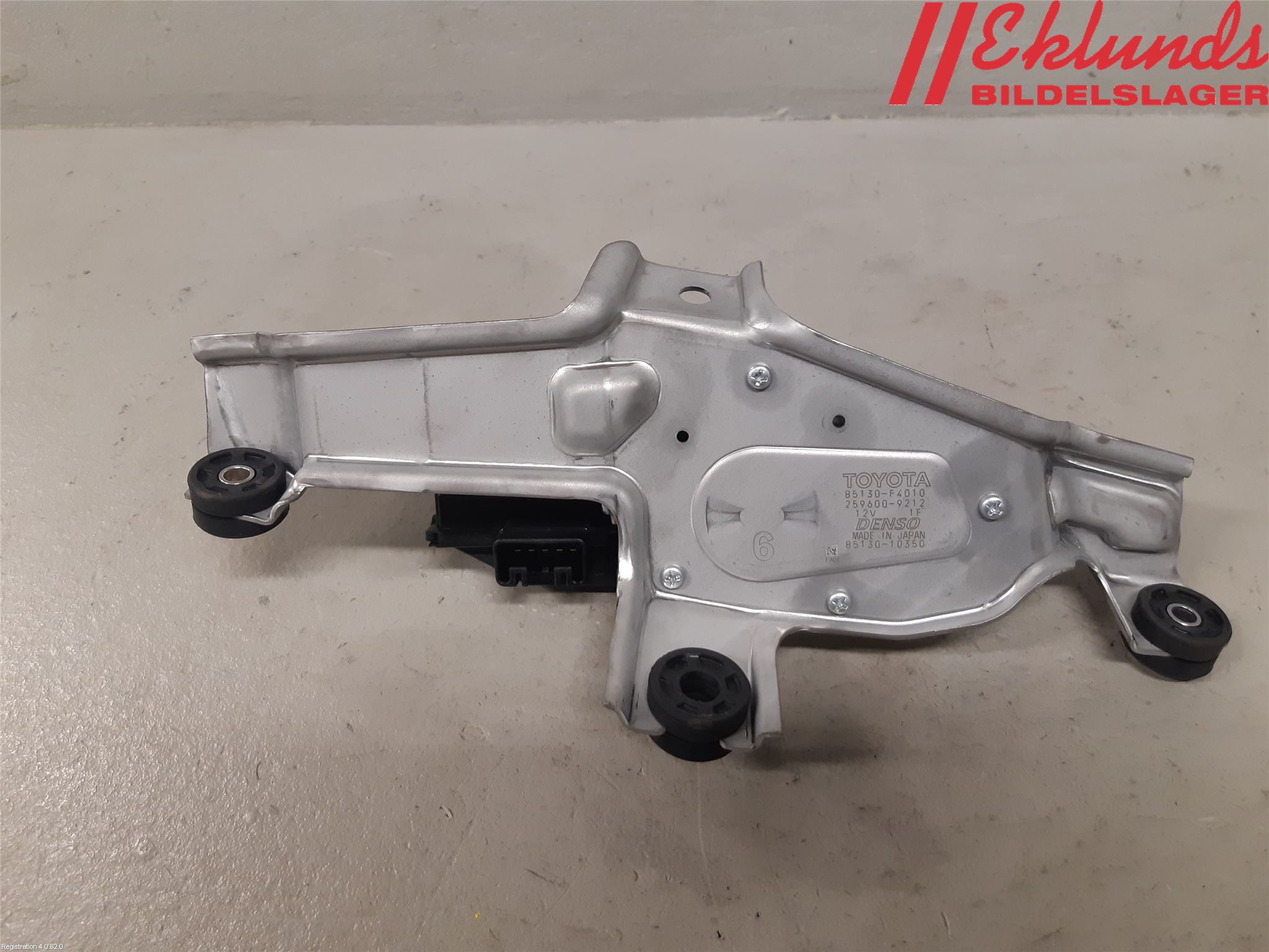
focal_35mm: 26
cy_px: 476
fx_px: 953
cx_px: 634
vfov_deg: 53.1
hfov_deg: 67.3
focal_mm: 3.93
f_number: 1.7
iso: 160
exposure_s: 1/50
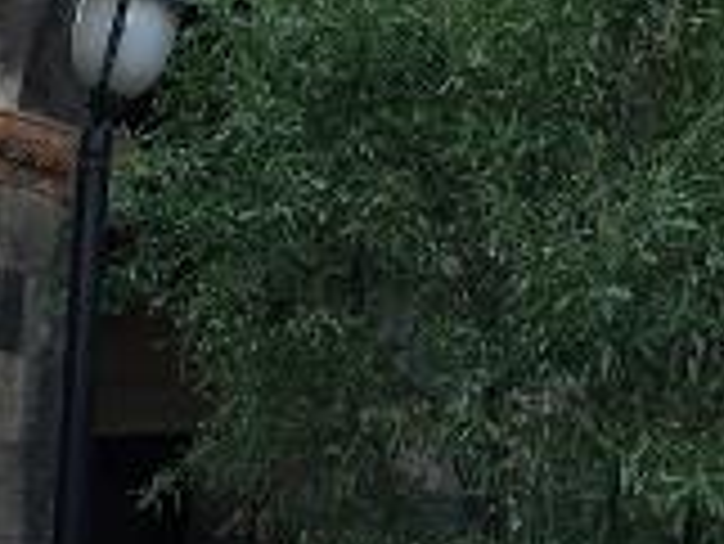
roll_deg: -1.4
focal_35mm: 120
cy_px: -216
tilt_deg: +19.7
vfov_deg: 11.9
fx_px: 2512
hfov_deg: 16.4
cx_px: 436
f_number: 2.2
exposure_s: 1/50
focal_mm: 4.15
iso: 32
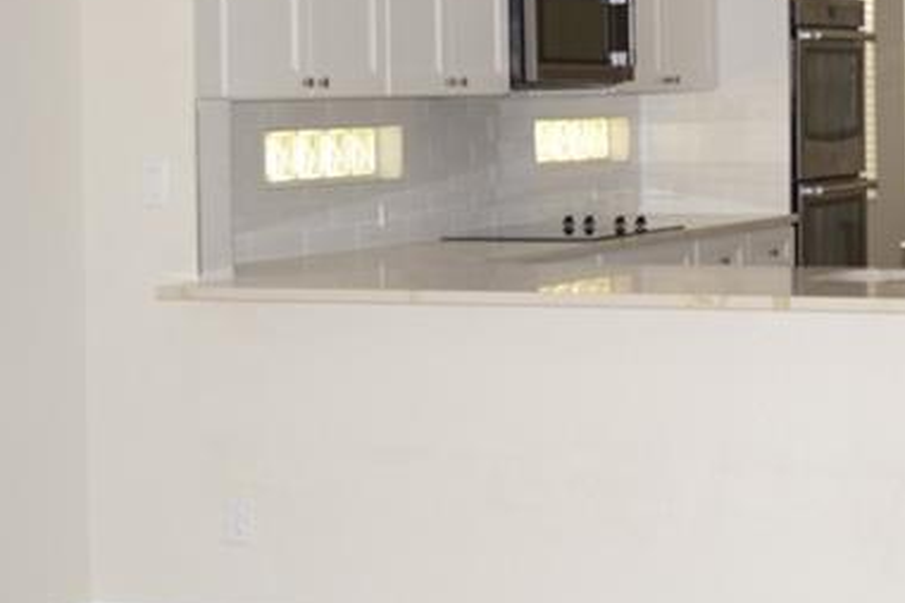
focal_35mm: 97
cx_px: 867
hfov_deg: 20.5
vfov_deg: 14.0
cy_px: 91
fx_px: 2437
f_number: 4.5
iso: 400
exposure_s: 1/200
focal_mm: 24
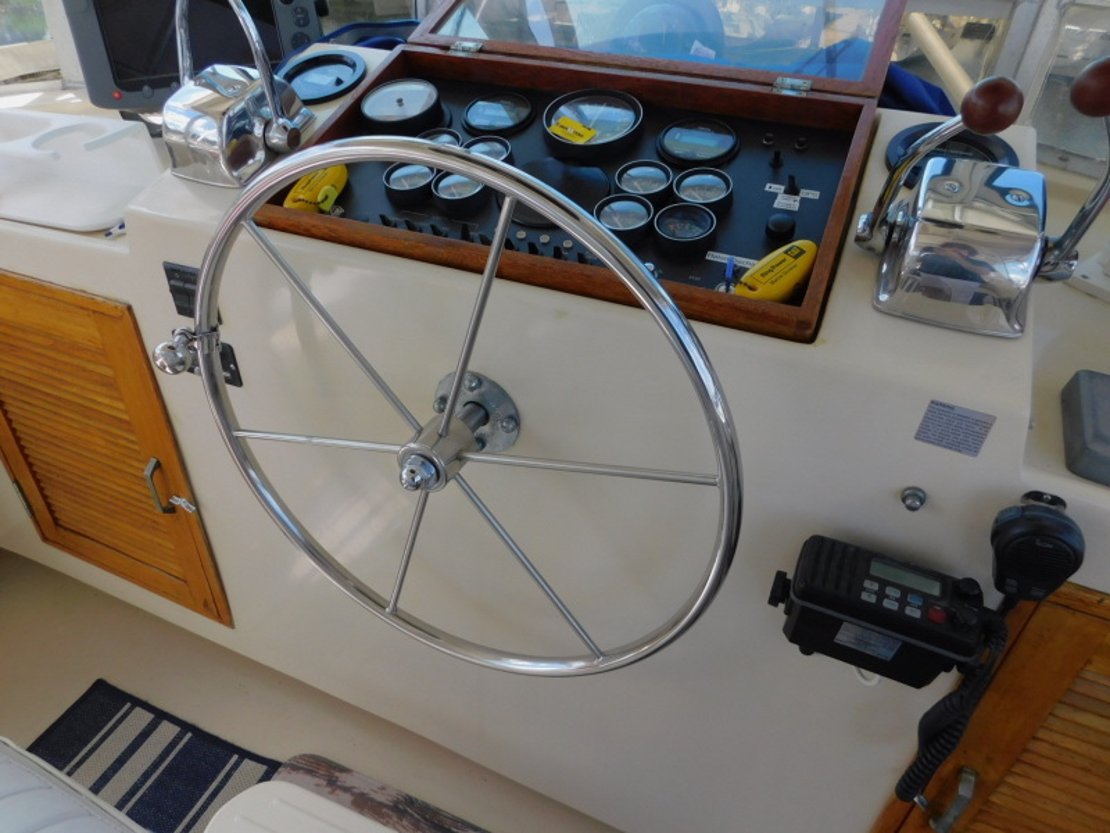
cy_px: 416
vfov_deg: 58.9
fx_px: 738
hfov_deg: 73.9
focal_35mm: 23
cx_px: 555
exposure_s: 1/640
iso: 125
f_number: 3
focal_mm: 4
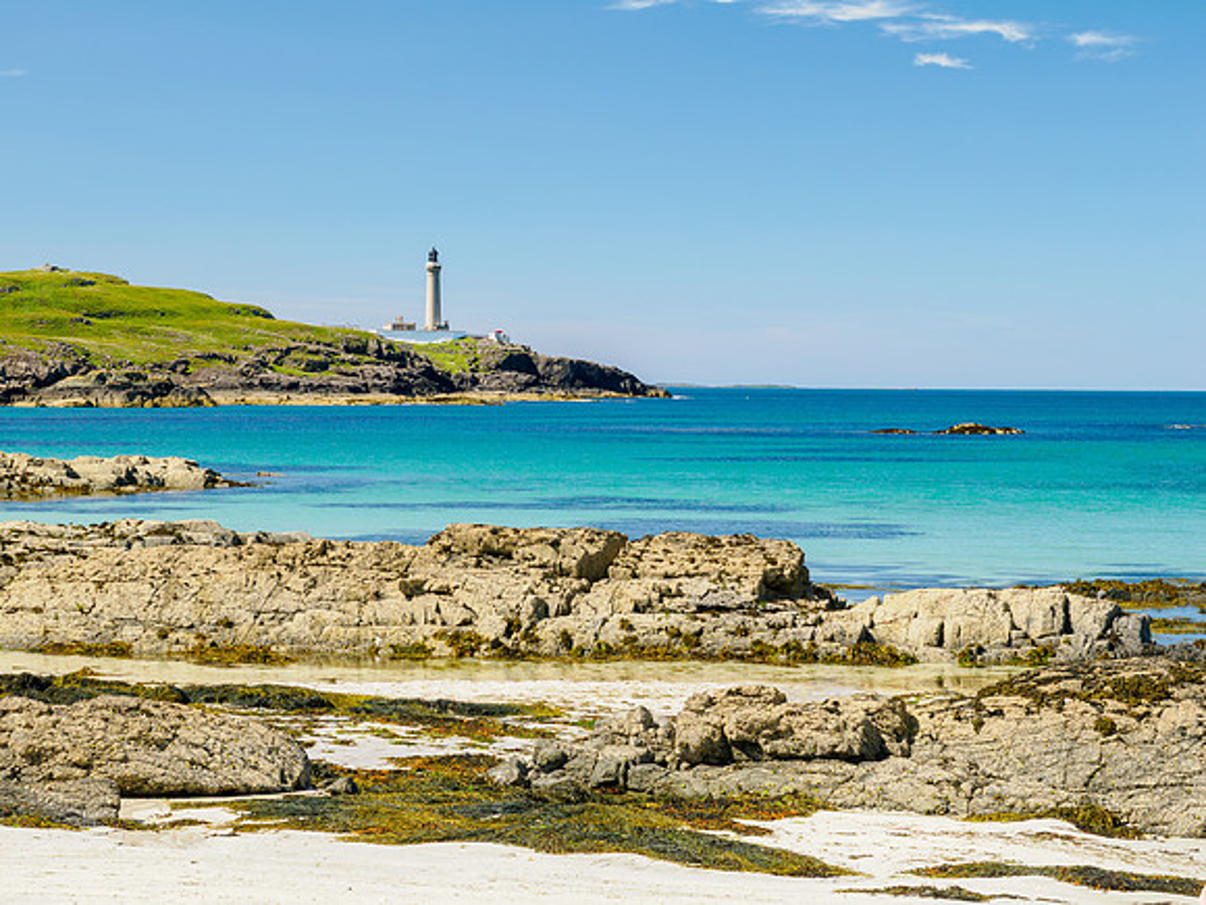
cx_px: 603
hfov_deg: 24.4
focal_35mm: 80
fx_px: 2787
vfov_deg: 18.4
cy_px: 452
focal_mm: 40
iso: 400
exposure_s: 1/400
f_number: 7.1
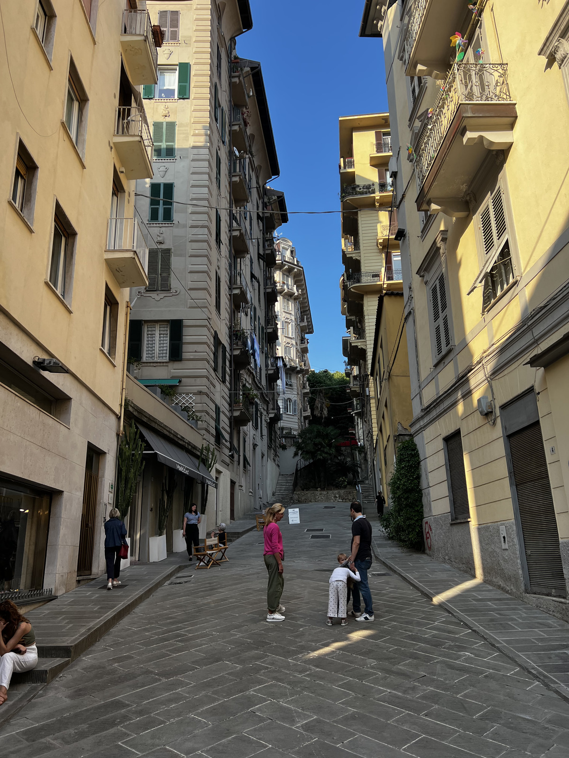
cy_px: 379
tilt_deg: +16.7
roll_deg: +1.6
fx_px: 570
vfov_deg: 67.3
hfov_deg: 53.1
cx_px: 284
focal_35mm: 26
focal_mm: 5.7
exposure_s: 1/1100
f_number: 1.5
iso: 50
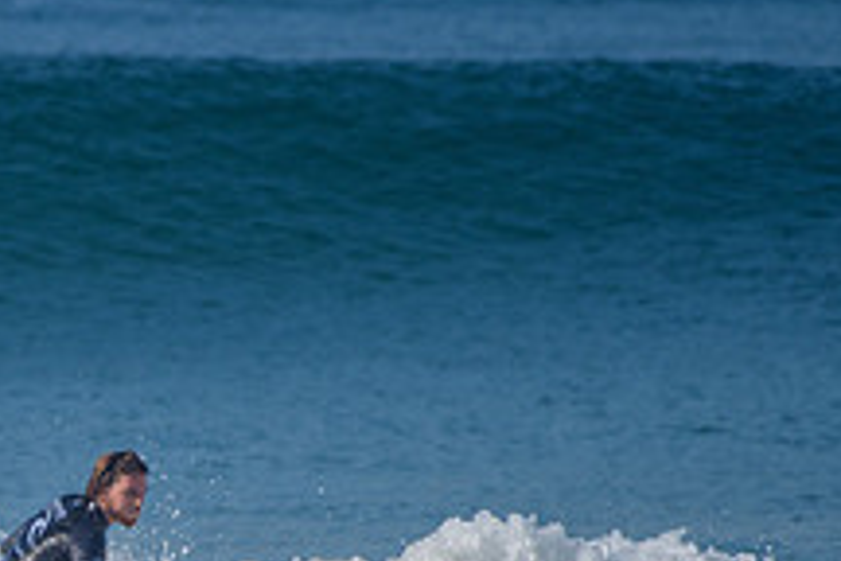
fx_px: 31372
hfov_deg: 1.5
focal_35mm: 1343
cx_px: 23
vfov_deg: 1.0
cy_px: 633
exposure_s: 1/2000
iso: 200
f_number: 5.6
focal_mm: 500
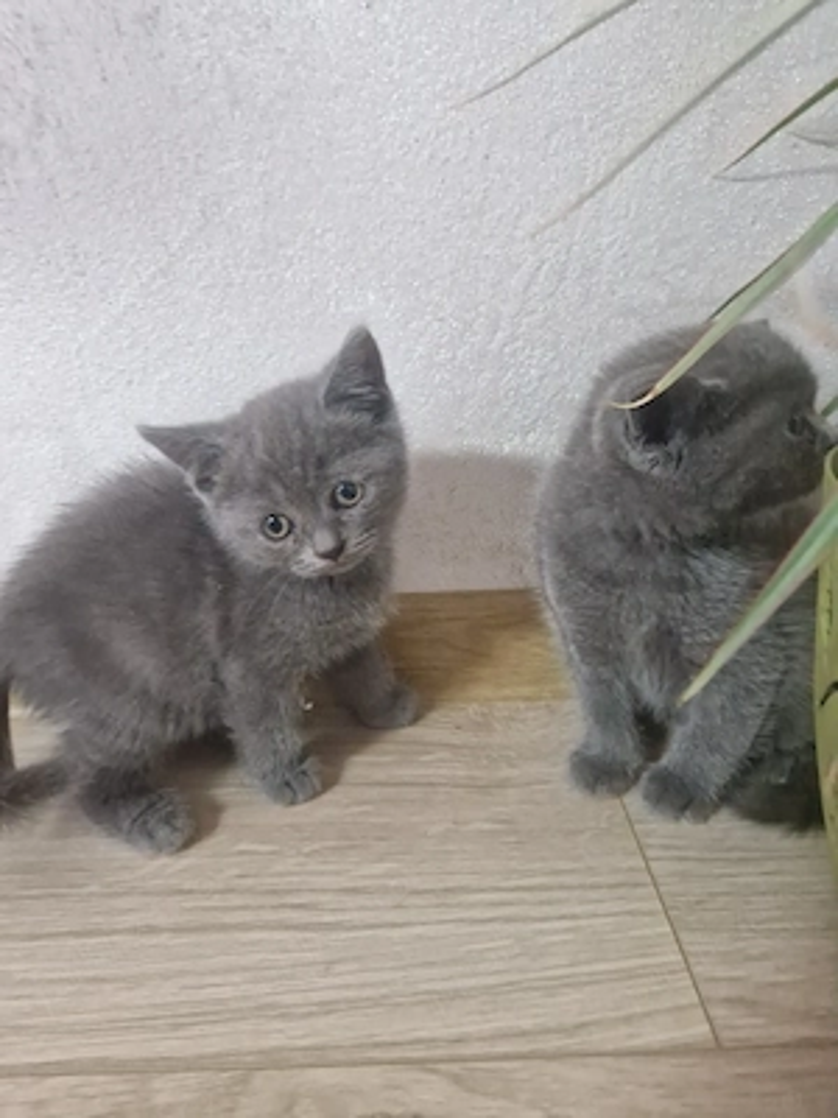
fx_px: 742
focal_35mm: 23
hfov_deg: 58.9
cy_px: 559
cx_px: 419
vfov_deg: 73.9
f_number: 1.8
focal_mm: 5.4
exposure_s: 1/50
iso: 500
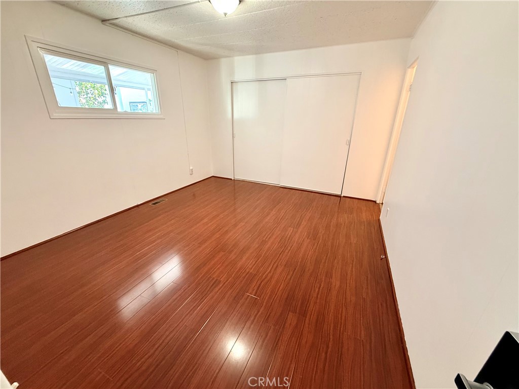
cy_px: 194
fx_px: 210
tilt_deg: -19.9
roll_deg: -0.9
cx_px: 260
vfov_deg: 85.7
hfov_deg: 102.1
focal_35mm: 14
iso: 320
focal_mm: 2.22
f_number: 2.2
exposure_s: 1/60
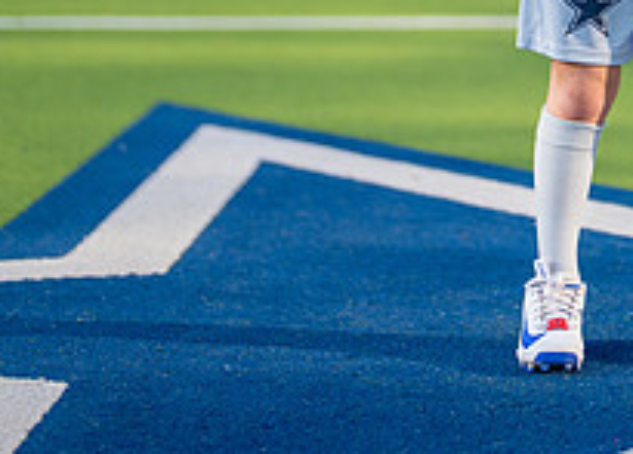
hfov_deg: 11.0
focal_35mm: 180
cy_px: -189
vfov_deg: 7.9
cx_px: 681
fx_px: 3240
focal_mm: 50
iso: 125
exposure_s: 1/5000
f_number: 1.2
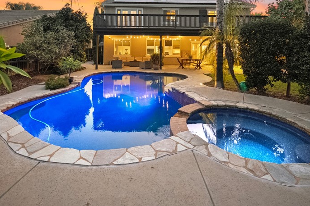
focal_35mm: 19
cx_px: 150
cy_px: 44
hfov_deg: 86.9
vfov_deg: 59.8
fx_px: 164
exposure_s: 1/10
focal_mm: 12
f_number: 3.2
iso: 12800
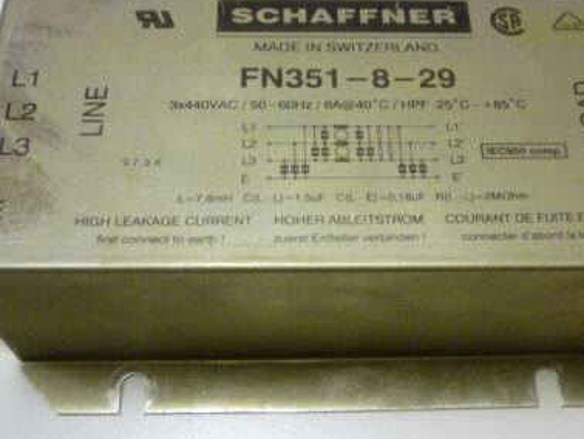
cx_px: 340
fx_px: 777
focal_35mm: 46
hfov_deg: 41.1
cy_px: 201
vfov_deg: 31.5
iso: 400
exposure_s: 1/25
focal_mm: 5.2
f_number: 3.3
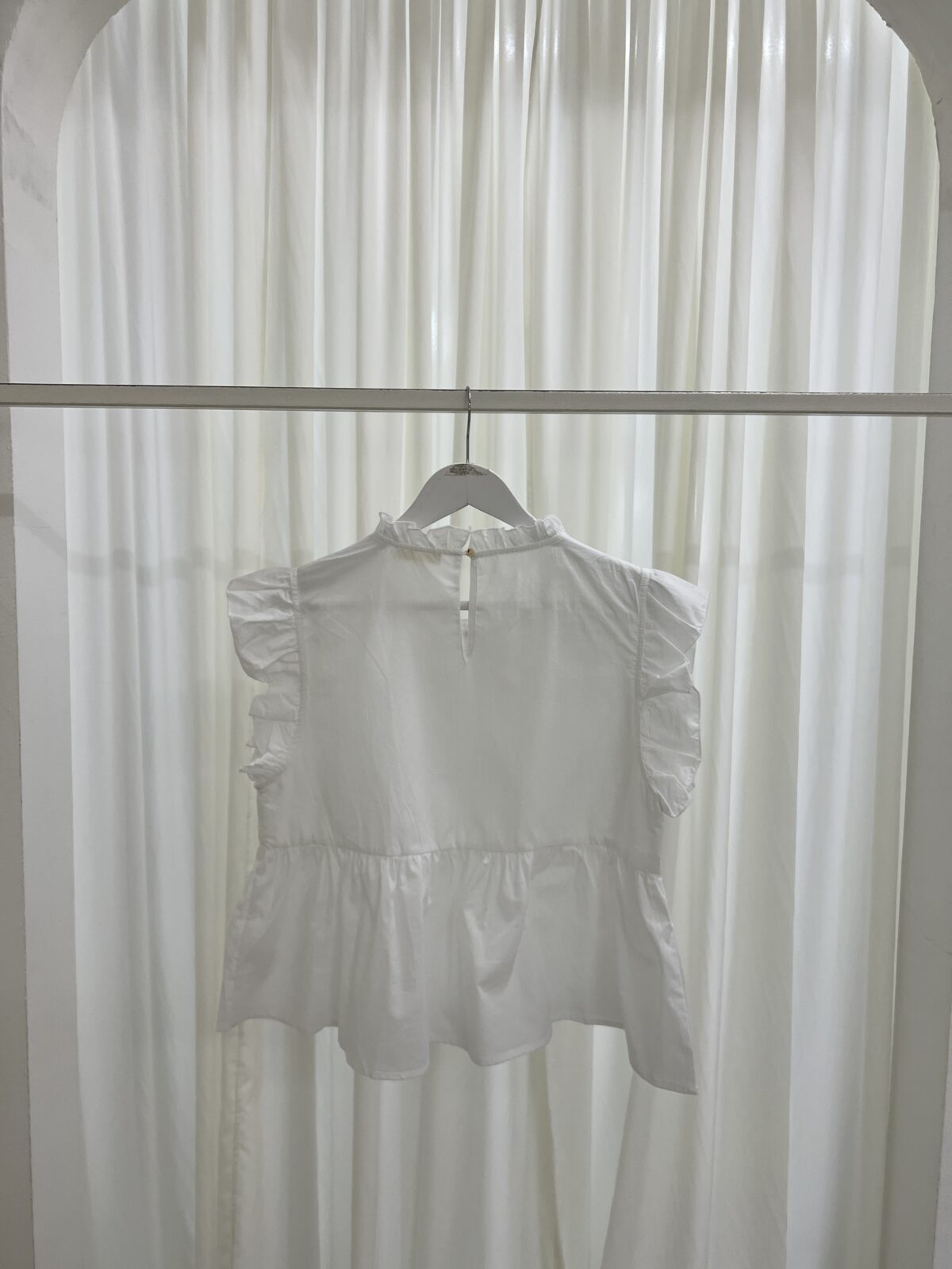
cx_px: 476
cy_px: 634
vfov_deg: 67.3
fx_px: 953
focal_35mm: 26
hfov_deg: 53.1
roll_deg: -0.1
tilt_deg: -4.1
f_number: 1.5
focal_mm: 5.7
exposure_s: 1/100
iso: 100
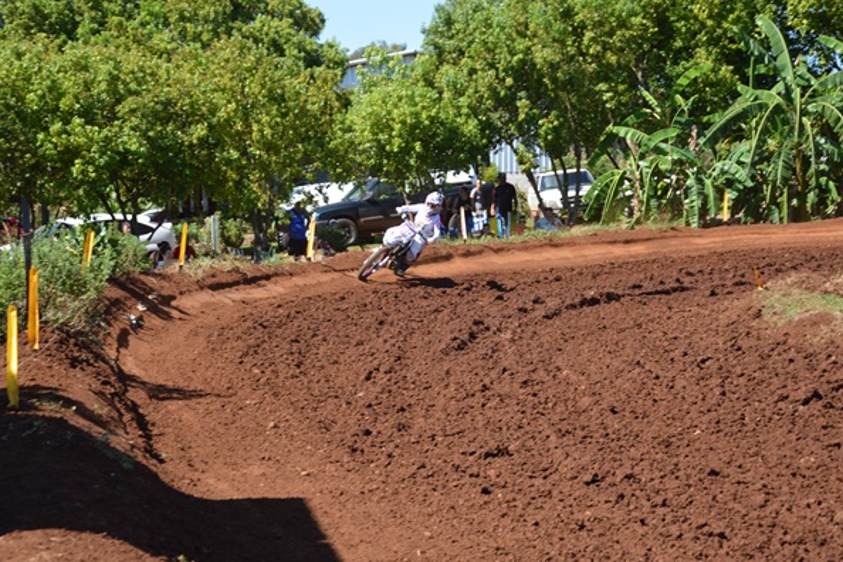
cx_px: 419
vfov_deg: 13.7
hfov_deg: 20.4
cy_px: 282
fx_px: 2341
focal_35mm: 100
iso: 100
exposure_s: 1/200
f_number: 7.1
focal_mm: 66
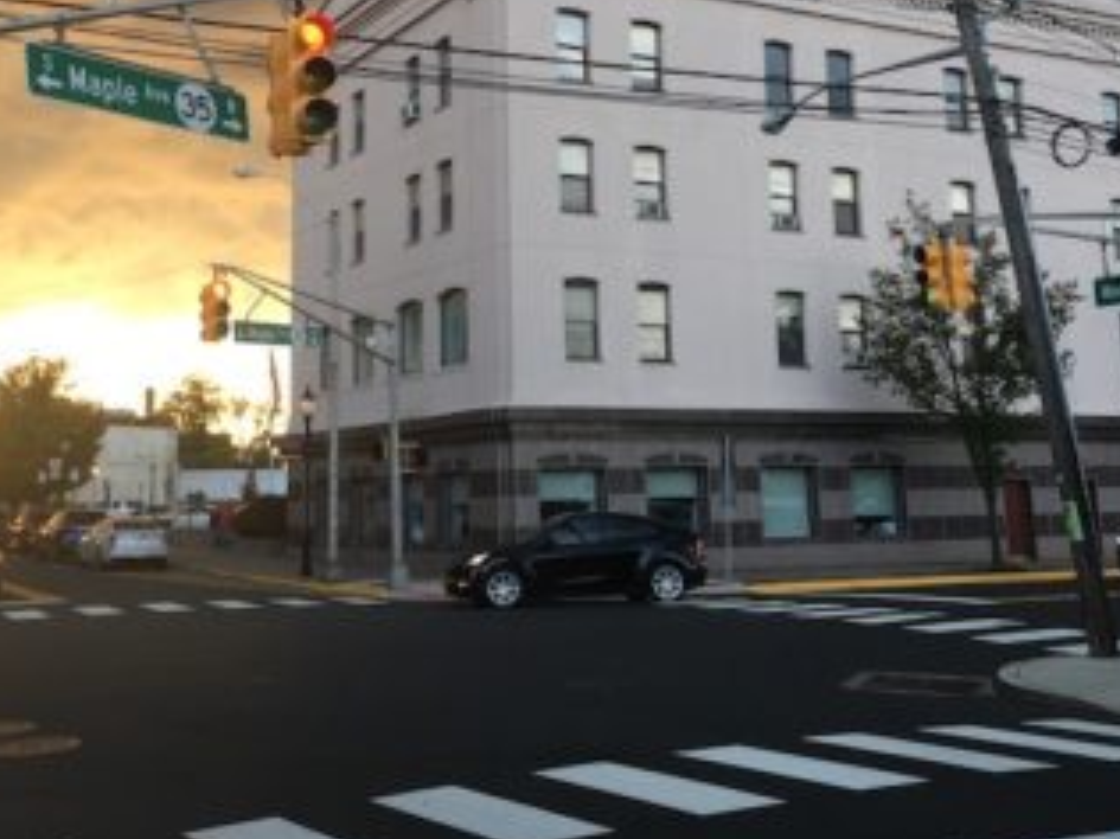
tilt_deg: +8.6
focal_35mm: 46
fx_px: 1488
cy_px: 215
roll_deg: +1.3
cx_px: 516
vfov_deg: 31.0
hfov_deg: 41.2
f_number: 2.2
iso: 40
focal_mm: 4.15
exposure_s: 1/120
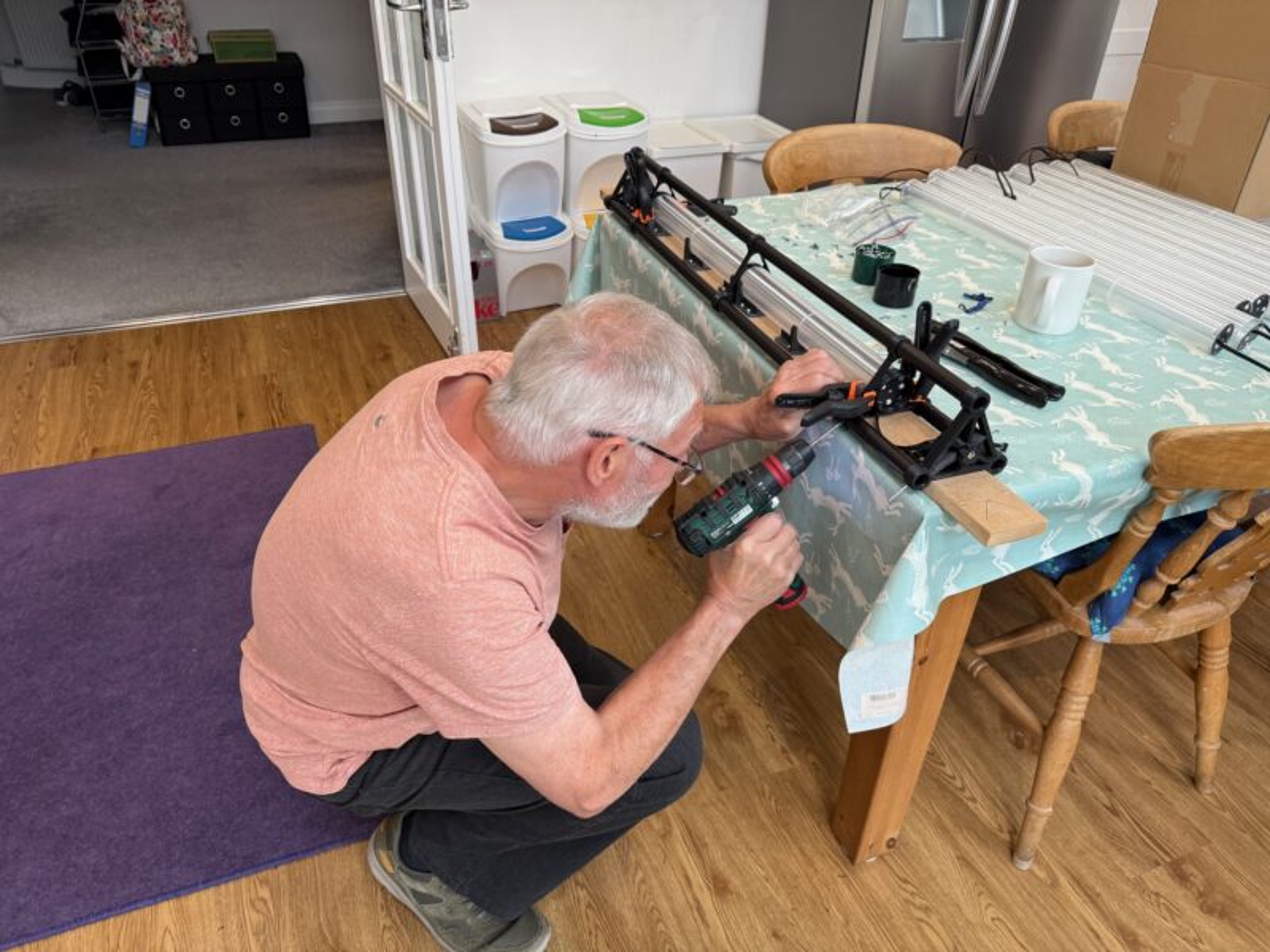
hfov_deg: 71.6
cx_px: 635
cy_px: 476
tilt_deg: -34.4
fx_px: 881
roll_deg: -1.8
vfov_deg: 56.8
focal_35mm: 24
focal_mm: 6.76
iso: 200
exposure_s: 1/100
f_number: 1.78
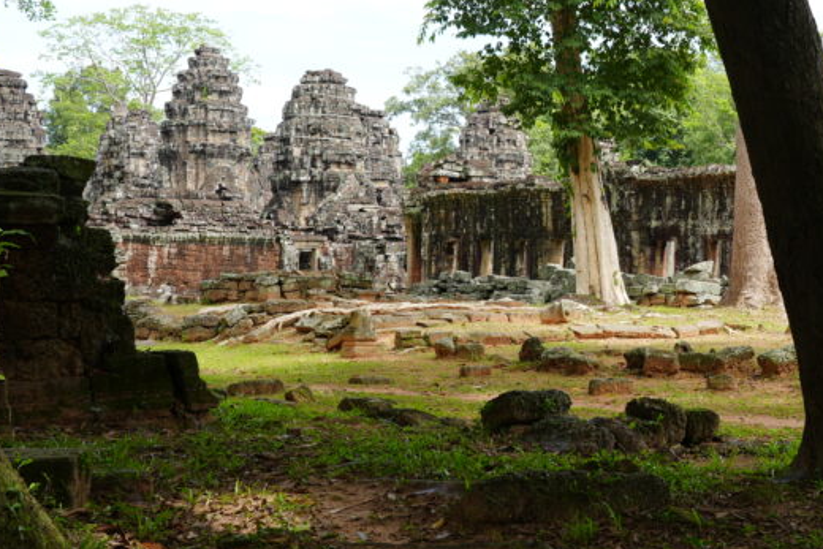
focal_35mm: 61
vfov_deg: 22.2
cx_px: 663
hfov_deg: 32.0
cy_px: 172
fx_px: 1395
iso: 100
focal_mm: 31
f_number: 7.1
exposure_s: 1/100
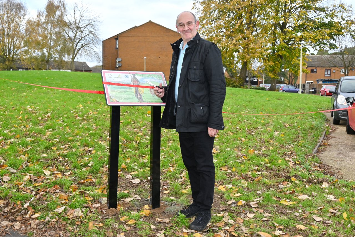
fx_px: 365
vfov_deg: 35.9
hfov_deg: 51.9
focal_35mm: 37
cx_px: 178
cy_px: 118
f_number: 6.3
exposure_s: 1/160
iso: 400
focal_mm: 37
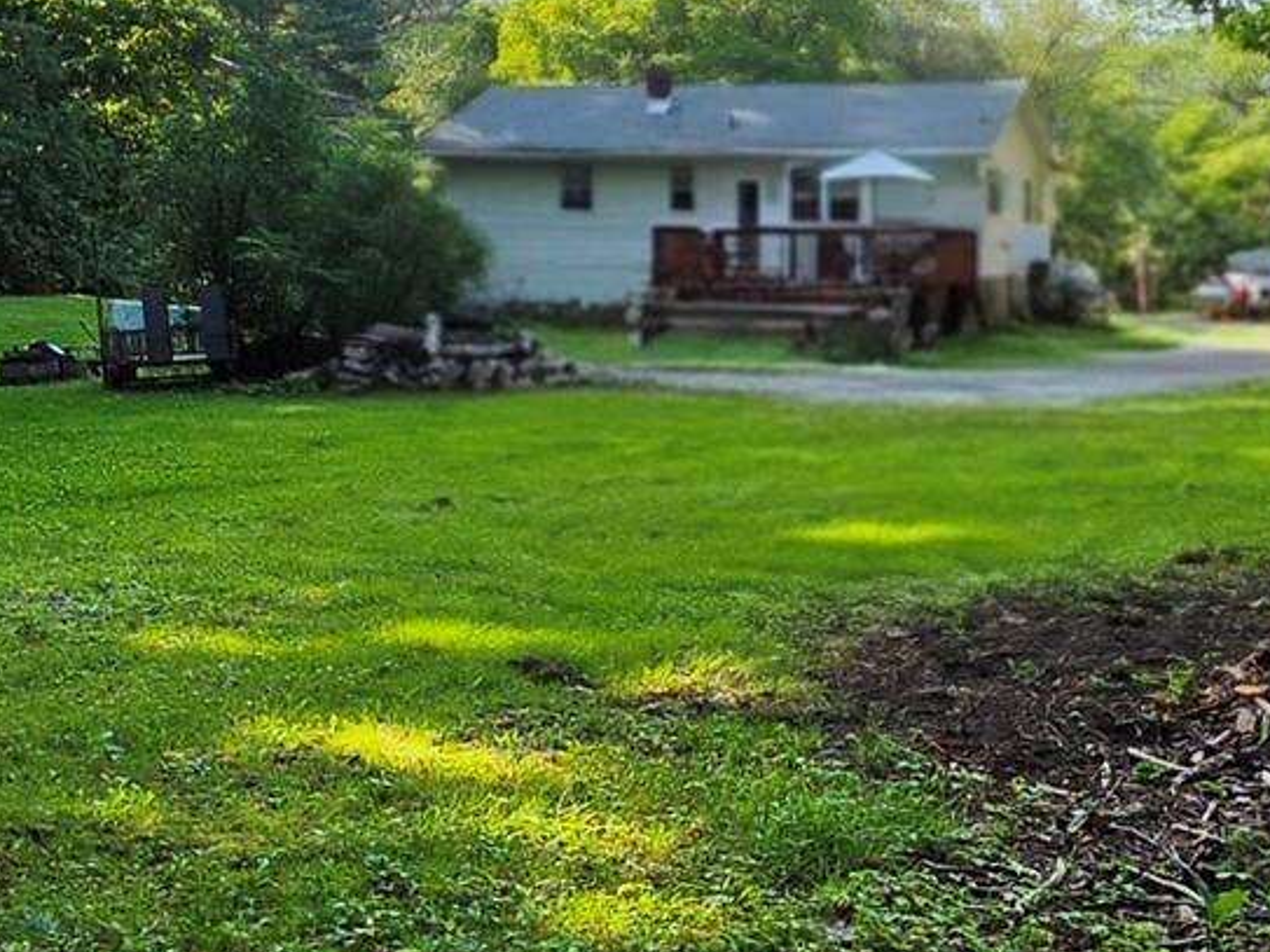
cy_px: 499
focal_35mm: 49
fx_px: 1797
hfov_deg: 38.3
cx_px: 884
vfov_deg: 29.7
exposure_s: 1/1250
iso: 32
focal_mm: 2.2
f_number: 1.9
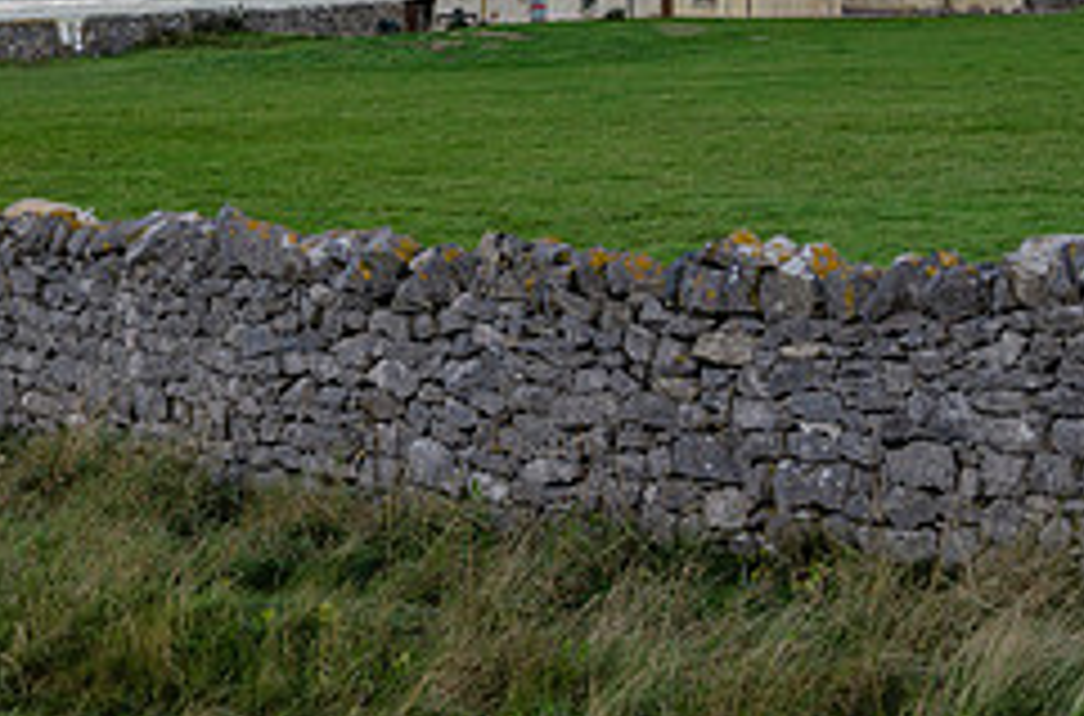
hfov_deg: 18.0
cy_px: -117
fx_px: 3361
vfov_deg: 11.9
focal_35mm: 112
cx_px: 58
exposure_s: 1/500
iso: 100
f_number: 8
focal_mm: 31
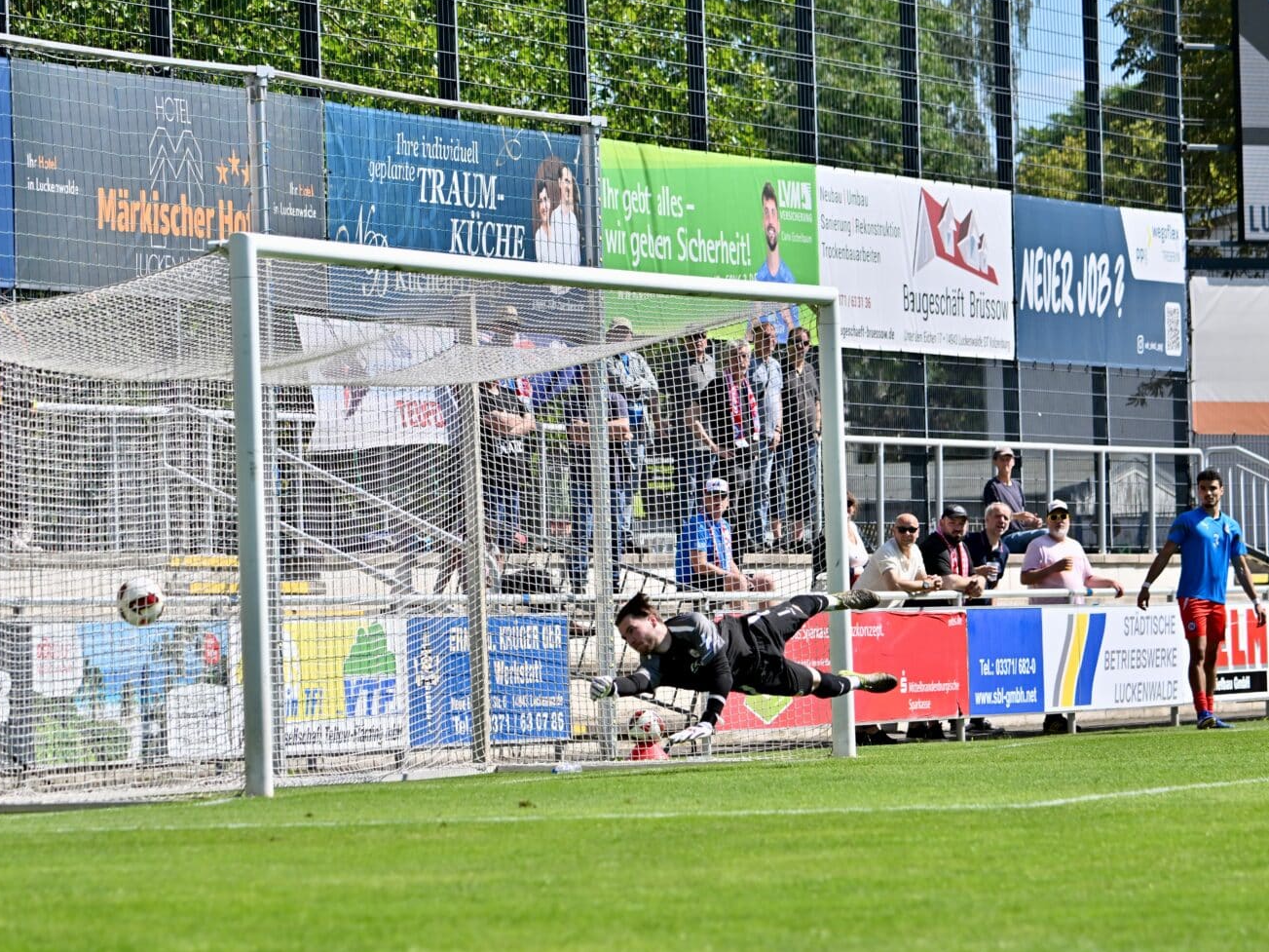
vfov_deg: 7.3
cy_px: 397
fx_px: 7478
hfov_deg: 9.7
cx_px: 645
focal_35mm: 204
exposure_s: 1/1600
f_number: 5
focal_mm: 135
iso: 160
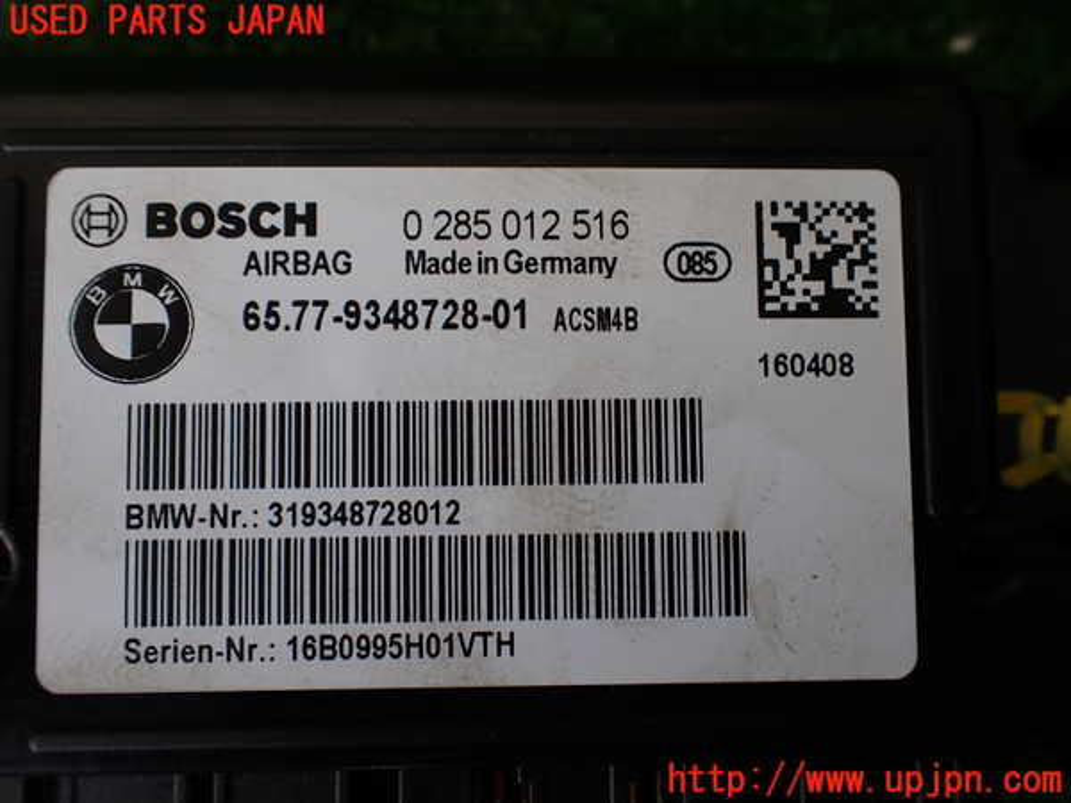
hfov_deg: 60.0
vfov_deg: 46.8
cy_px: 402
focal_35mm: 30
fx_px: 928
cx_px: 536
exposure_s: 1/125
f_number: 2.3
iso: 125
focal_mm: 5.4
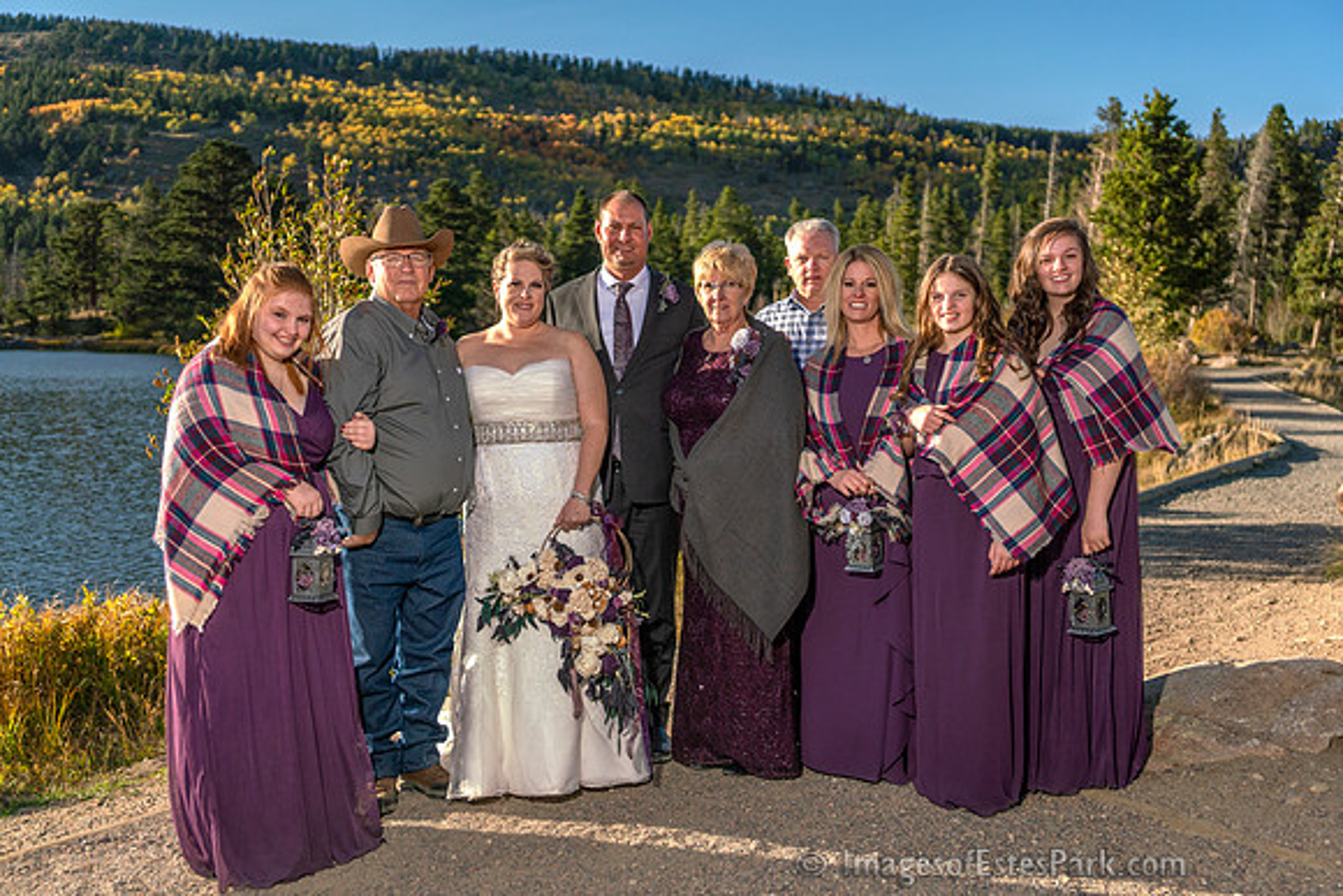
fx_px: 1306
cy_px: 448
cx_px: 672
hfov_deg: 54.4
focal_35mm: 35
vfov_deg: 37.9
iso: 250
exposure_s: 1/4000
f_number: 2.8
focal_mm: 35
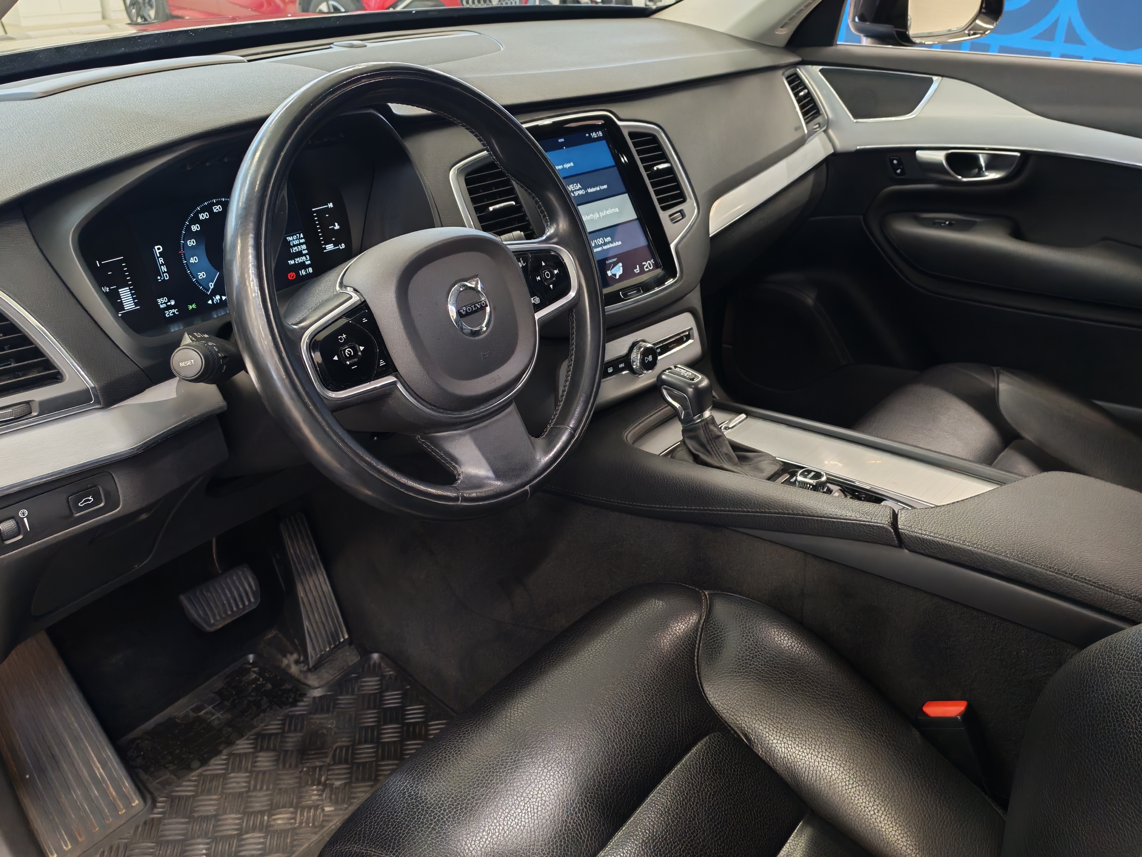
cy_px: 428
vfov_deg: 44.2
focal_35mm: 32
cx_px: 571
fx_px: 1056
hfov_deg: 56.8
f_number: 1.9
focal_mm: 6.12
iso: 1250
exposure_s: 1/50
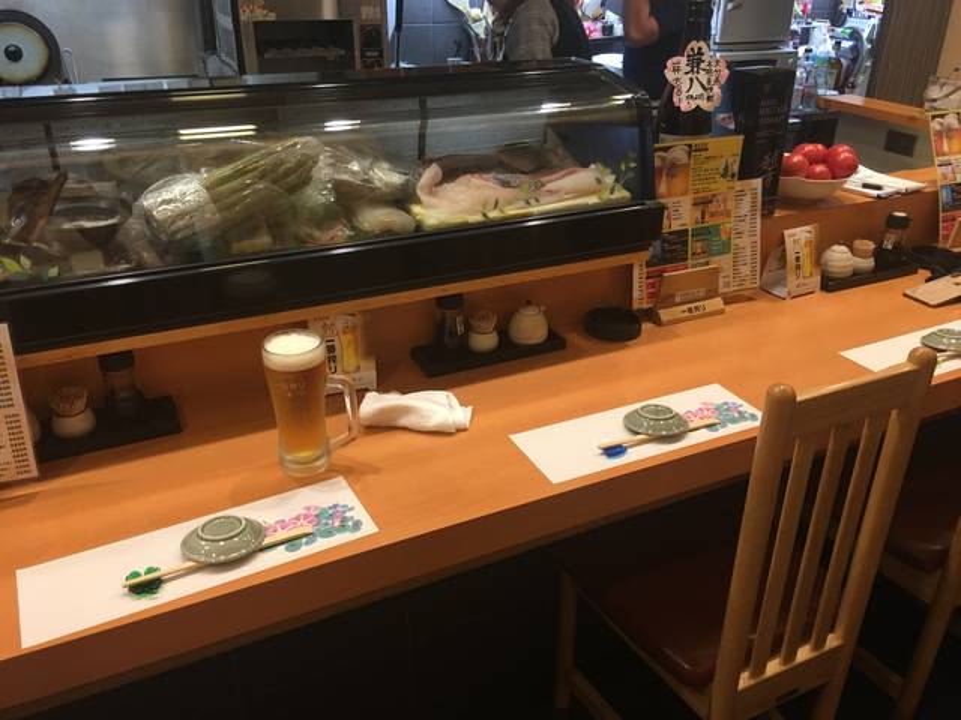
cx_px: 480
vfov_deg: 48.2
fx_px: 805
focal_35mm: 29
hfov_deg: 61.7
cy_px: 360
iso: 50
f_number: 2.2
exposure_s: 1/15
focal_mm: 4.15
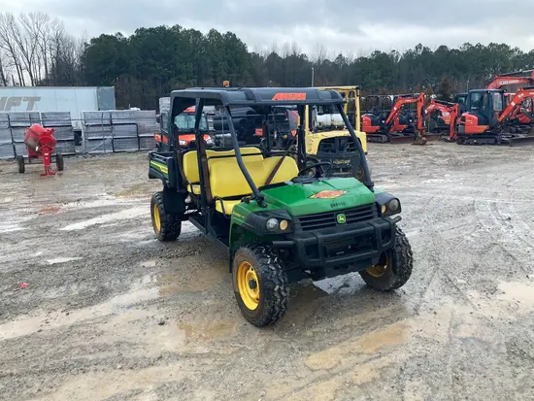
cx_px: 267
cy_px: 200
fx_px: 432
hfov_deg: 63.4
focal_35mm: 28
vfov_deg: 49.8
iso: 100
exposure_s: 1/60
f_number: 1.8
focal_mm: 3.99
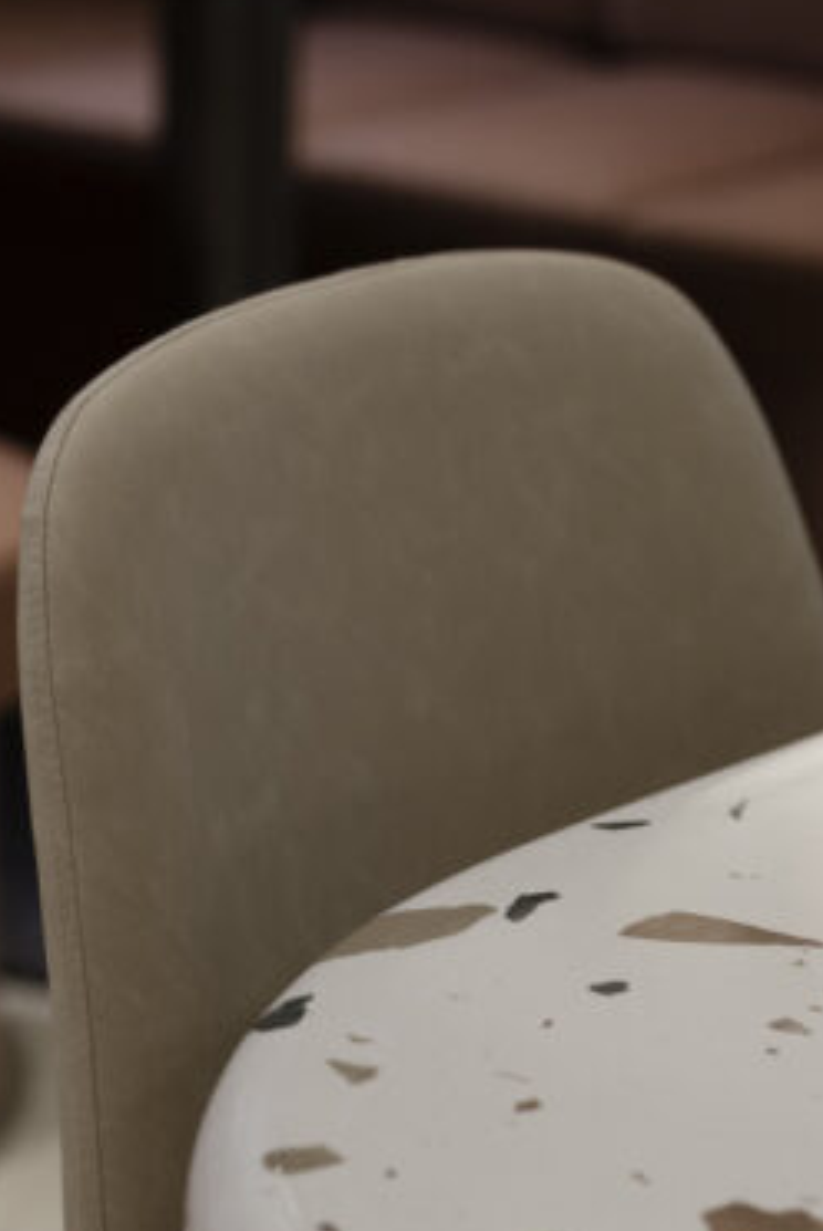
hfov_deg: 9.9
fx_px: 4723
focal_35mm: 138
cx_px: 770
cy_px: 830
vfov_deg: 14.8
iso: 400
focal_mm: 50
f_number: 3.2
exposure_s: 1/250
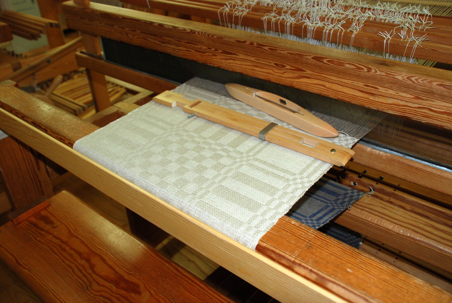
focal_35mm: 33
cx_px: 226
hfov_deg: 57.2
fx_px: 415
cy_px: 152
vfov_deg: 40.1
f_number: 4
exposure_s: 1/60
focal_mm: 22
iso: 400
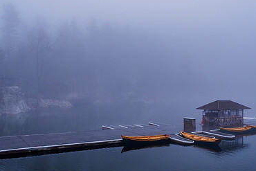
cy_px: 91
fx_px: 270
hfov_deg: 50.7
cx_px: 135
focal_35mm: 38
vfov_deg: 35.1
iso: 200
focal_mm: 16
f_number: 8
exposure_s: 1/90
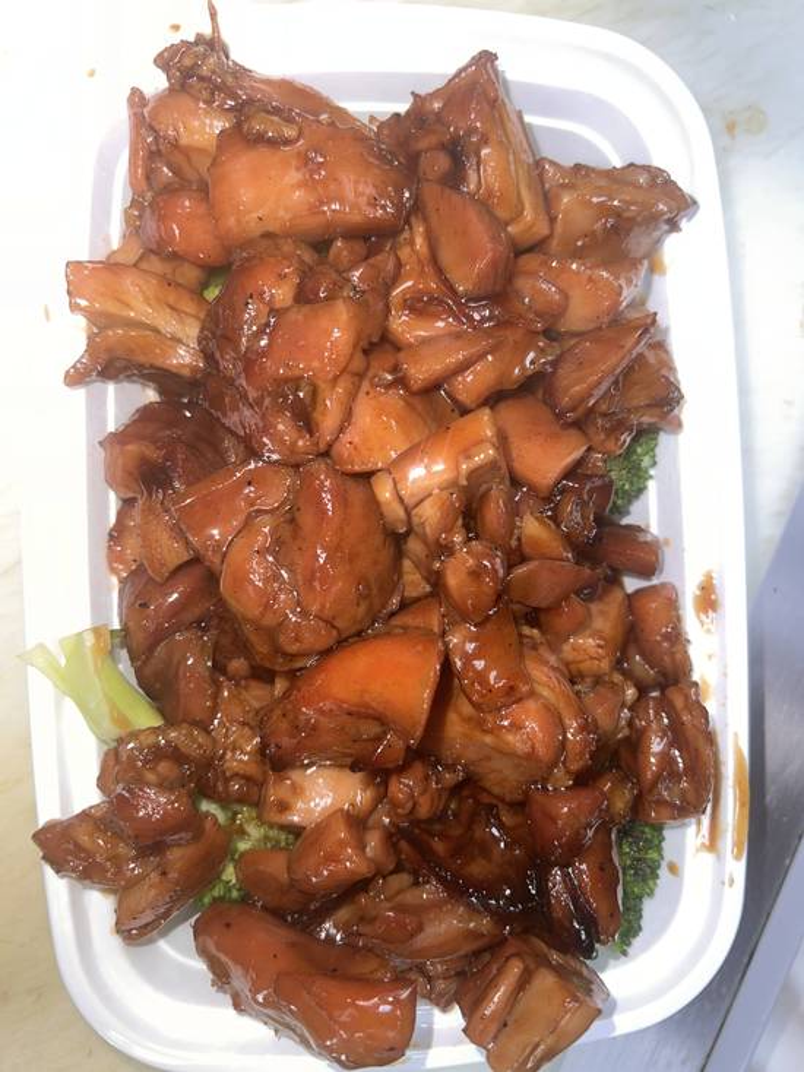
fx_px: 805
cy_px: 536
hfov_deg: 53.1
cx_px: 402
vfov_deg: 67.3
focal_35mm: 26
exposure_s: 1/28
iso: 32
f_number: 1.5
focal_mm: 5.7
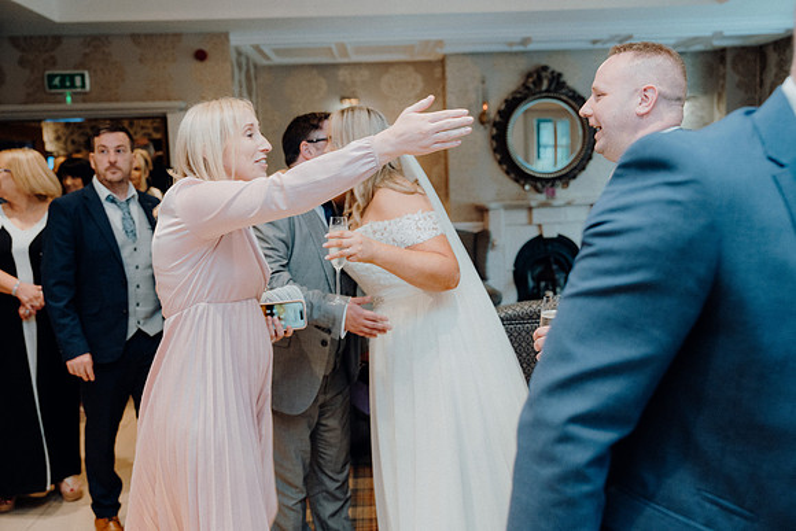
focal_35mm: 35
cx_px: 398
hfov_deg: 54.4
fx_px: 774
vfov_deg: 37.9
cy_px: 266
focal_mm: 35
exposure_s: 1/160
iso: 2000
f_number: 3.5
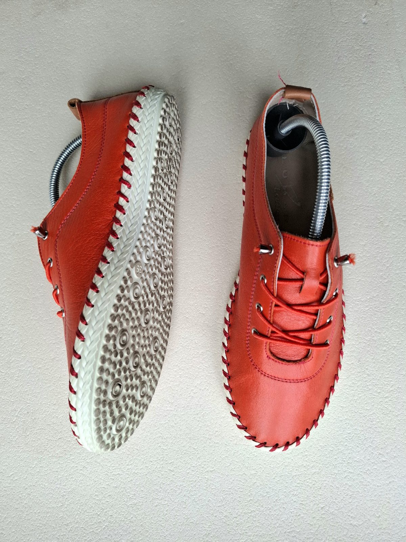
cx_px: 203
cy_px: 271
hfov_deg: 58.9
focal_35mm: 23
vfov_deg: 73.9
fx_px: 360
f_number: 1.8
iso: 50
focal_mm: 5.54
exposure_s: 1/120
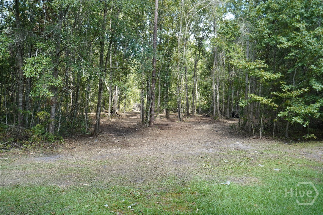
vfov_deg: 37.9
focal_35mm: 35
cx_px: 162
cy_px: 108
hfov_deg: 54.4
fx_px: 314
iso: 800
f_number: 6.3
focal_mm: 35
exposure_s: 1/500
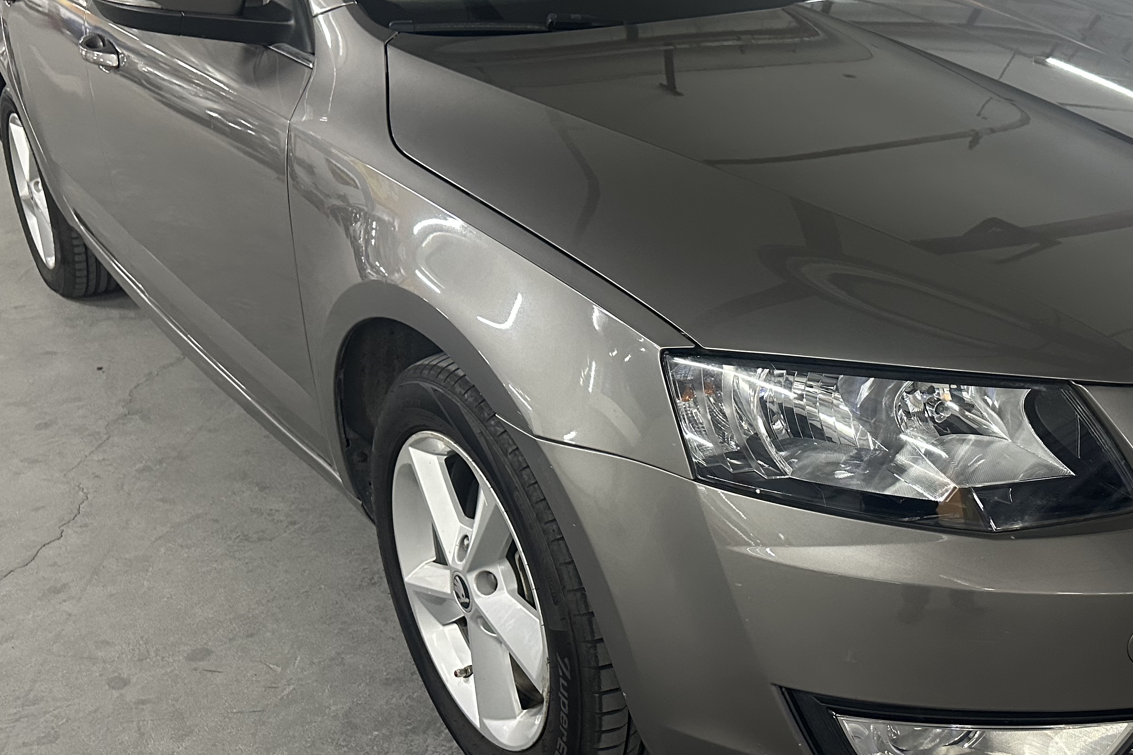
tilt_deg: -20.9
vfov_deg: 32.6
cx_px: 789
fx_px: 1290
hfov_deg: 46.4
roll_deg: +0.8
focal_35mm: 41
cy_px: 343
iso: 500
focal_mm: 6.86
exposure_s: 1/60
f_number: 1.78
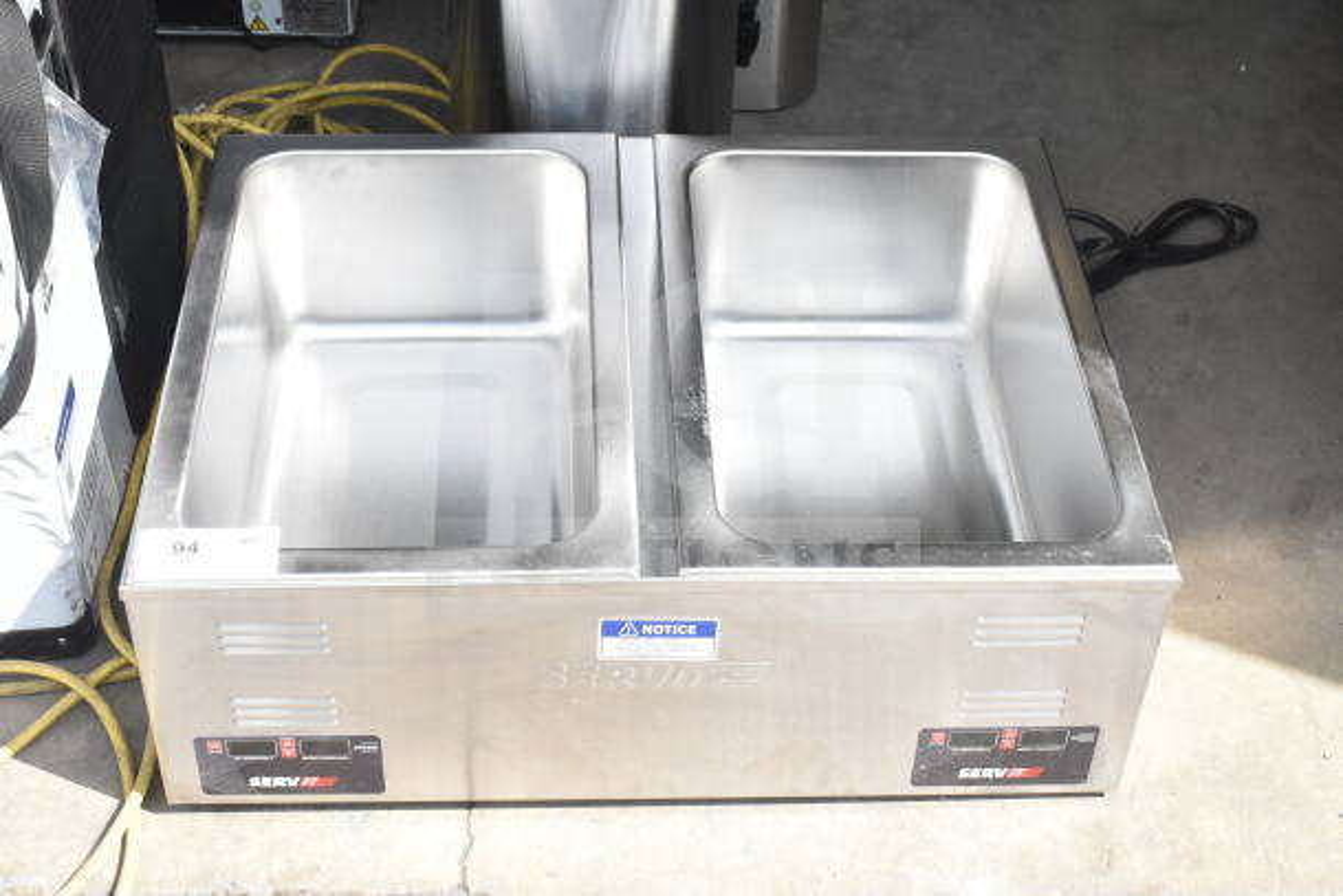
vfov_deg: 25.8
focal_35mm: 52
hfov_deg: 37.8
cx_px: 672
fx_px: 1959
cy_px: 448
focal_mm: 35
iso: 1600
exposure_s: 1/640
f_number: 13
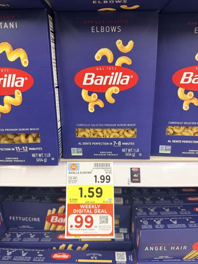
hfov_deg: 56.8
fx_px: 183
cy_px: 132
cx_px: 99
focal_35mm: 24
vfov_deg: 71.6
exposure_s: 1/62
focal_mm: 6.8
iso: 200
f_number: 1.8
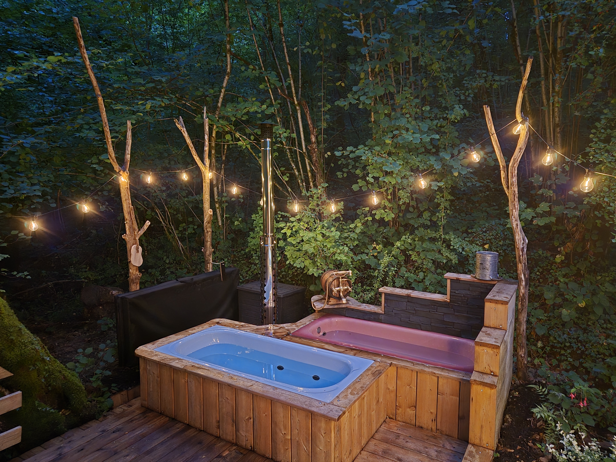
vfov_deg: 58.9
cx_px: 308
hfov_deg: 73.9
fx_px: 409
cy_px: 231
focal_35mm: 23
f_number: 1.8
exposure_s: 1/25
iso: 2500
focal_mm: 5.4
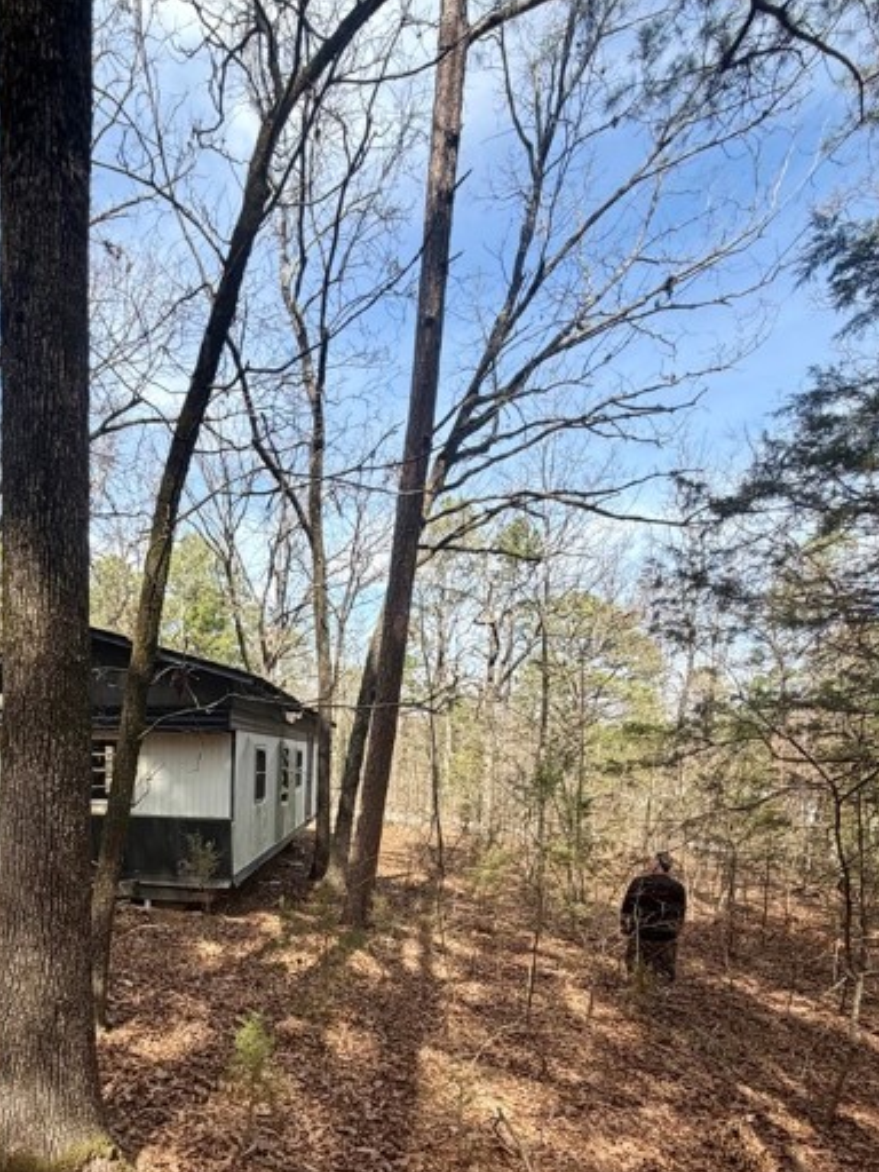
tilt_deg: -9.1
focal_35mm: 21
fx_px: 711
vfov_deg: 73.8
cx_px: 236
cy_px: 870
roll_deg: -1.9
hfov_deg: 60.5
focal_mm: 2.22
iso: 40
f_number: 2.2
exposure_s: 1/545
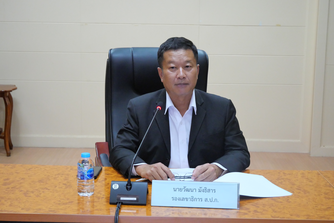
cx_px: 167
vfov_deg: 23.4
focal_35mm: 58
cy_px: 112
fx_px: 538
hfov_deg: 34.5
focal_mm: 28
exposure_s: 1/50
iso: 3200
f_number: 4.7
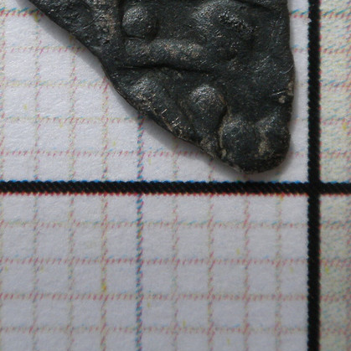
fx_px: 1342
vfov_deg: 14.7
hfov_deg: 14.9
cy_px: 26
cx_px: 159
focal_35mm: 117
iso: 64
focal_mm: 9.1
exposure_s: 1/80
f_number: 4.3
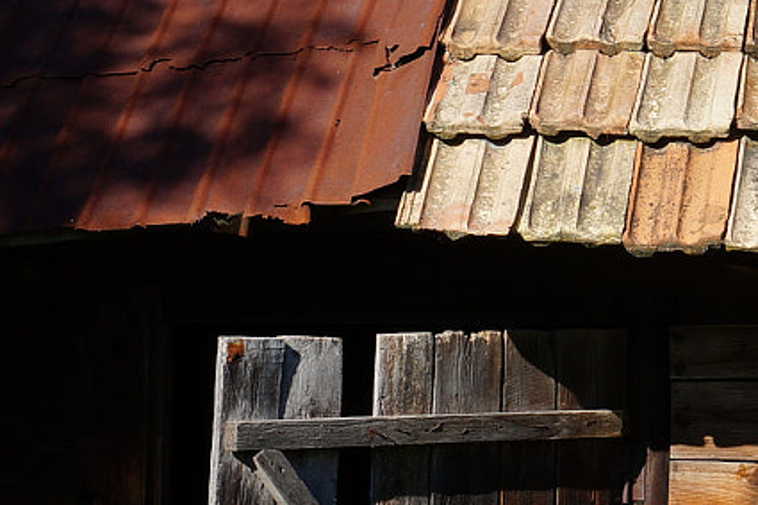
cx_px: 1045
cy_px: 456
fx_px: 3325
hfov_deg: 12.5
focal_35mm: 158
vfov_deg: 8.6
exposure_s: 1/80
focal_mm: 28
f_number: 16
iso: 100
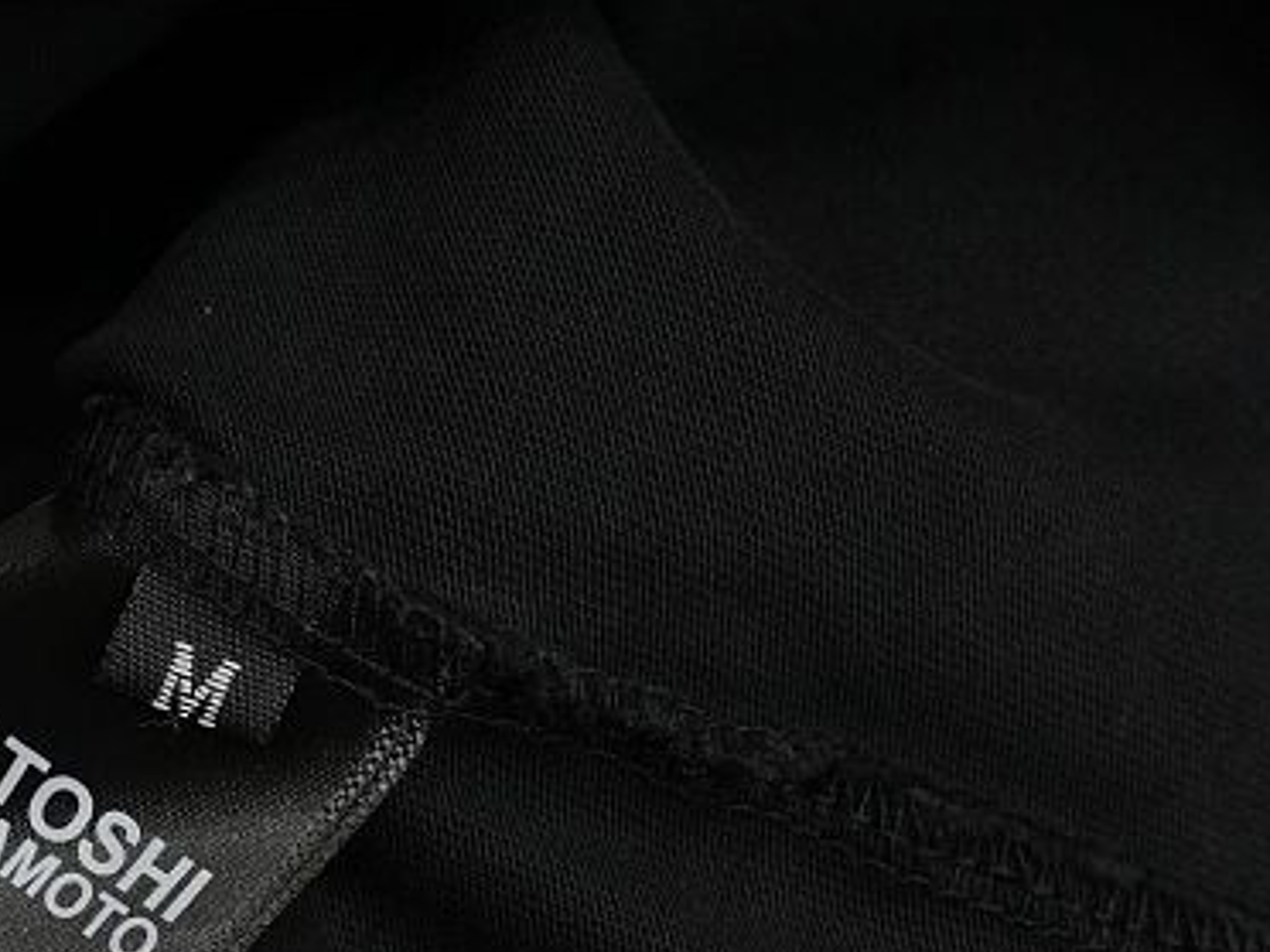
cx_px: 27
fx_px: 3303
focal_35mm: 90
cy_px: 872
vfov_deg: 16.2
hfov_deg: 21.1
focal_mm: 29
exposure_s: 1/160
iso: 1000
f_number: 8
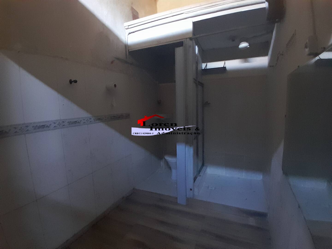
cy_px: 124
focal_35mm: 17
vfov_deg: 74.7
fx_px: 163
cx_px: 166
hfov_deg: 91.0
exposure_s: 1/8
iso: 800
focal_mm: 1.46
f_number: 2.2
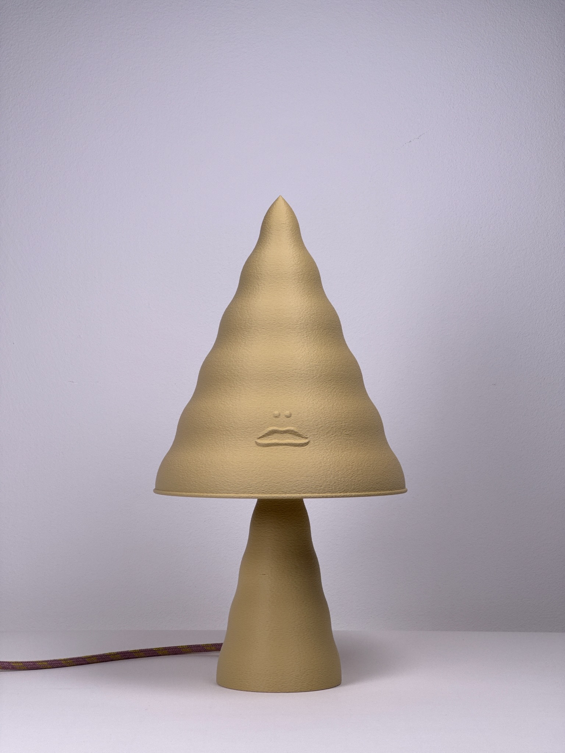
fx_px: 1676
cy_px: 376
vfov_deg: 25.3
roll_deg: -0.5
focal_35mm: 77
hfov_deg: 19.1
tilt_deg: +1.6
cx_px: 282
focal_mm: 9
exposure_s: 1/121
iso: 20
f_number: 2.8
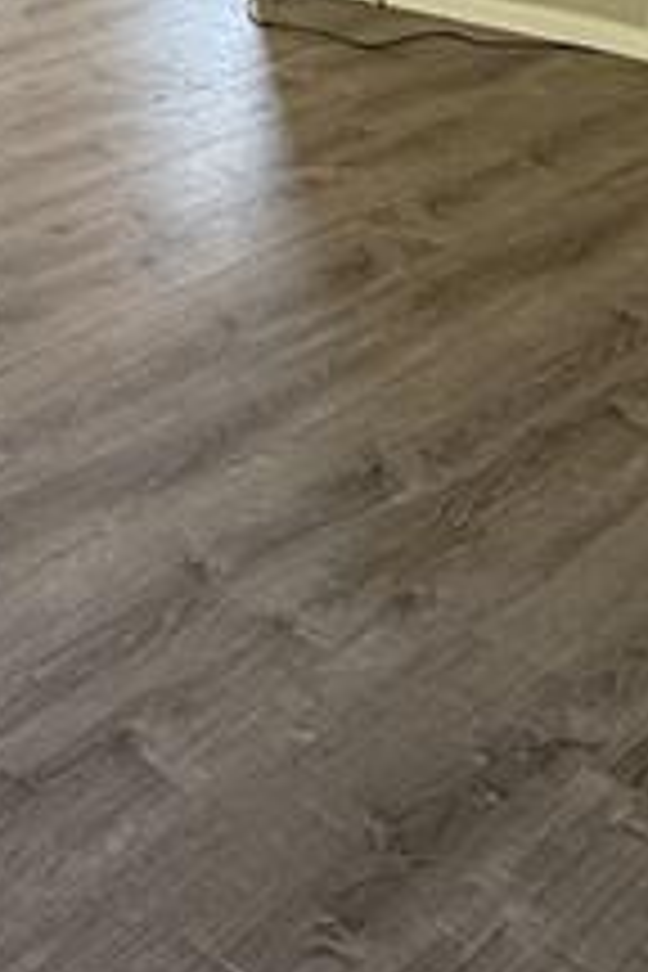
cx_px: -248
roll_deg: +0.5
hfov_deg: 18.1
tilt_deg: -11.7
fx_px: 1863
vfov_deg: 26.7
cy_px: -122
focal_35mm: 69
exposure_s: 1/99
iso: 100
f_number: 2.2
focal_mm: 2.22
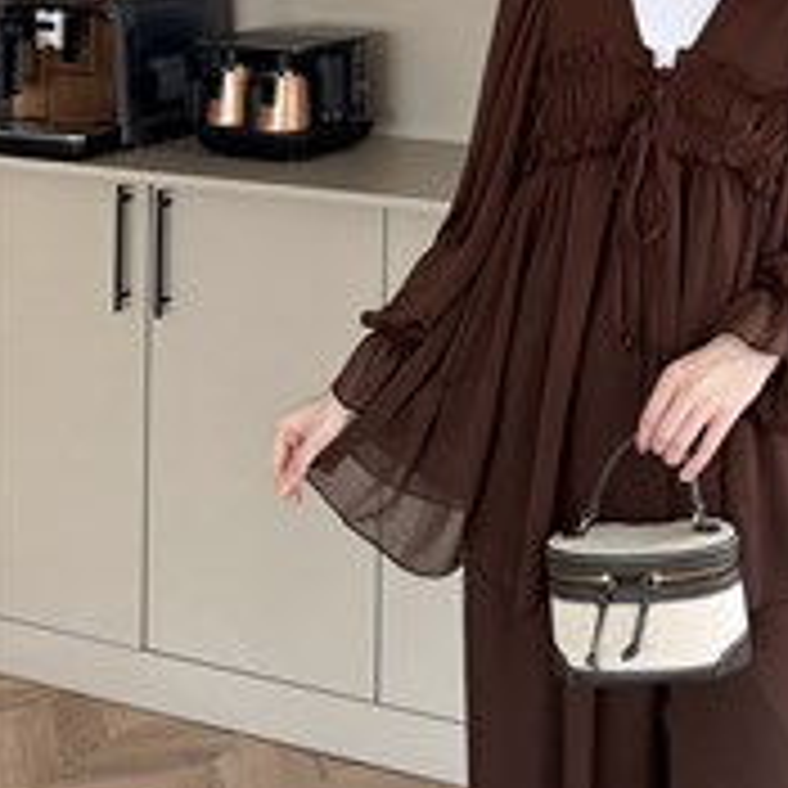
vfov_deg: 33.4
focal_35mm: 50
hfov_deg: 32.6
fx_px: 1288
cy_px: 200
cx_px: 684
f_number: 1.78
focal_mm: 6.76
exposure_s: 1/121
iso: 160
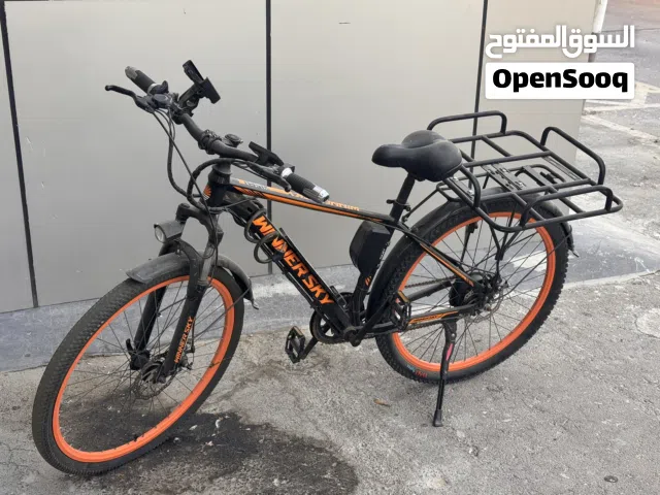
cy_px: 248
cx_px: 330
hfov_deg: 39.7
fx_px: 915
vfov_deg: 30.3
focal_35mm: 48
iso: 64
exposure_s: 1/461
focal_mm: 6.76
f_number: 1.78
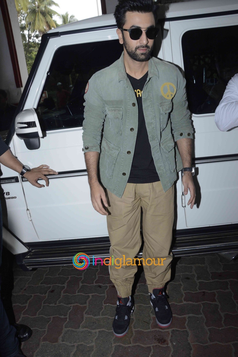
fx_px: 268
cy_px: 178
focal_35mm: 27
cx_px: 119
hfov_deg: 47.8
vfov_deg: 67.4
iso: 800
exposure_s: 1/200
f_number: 11
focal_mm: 18
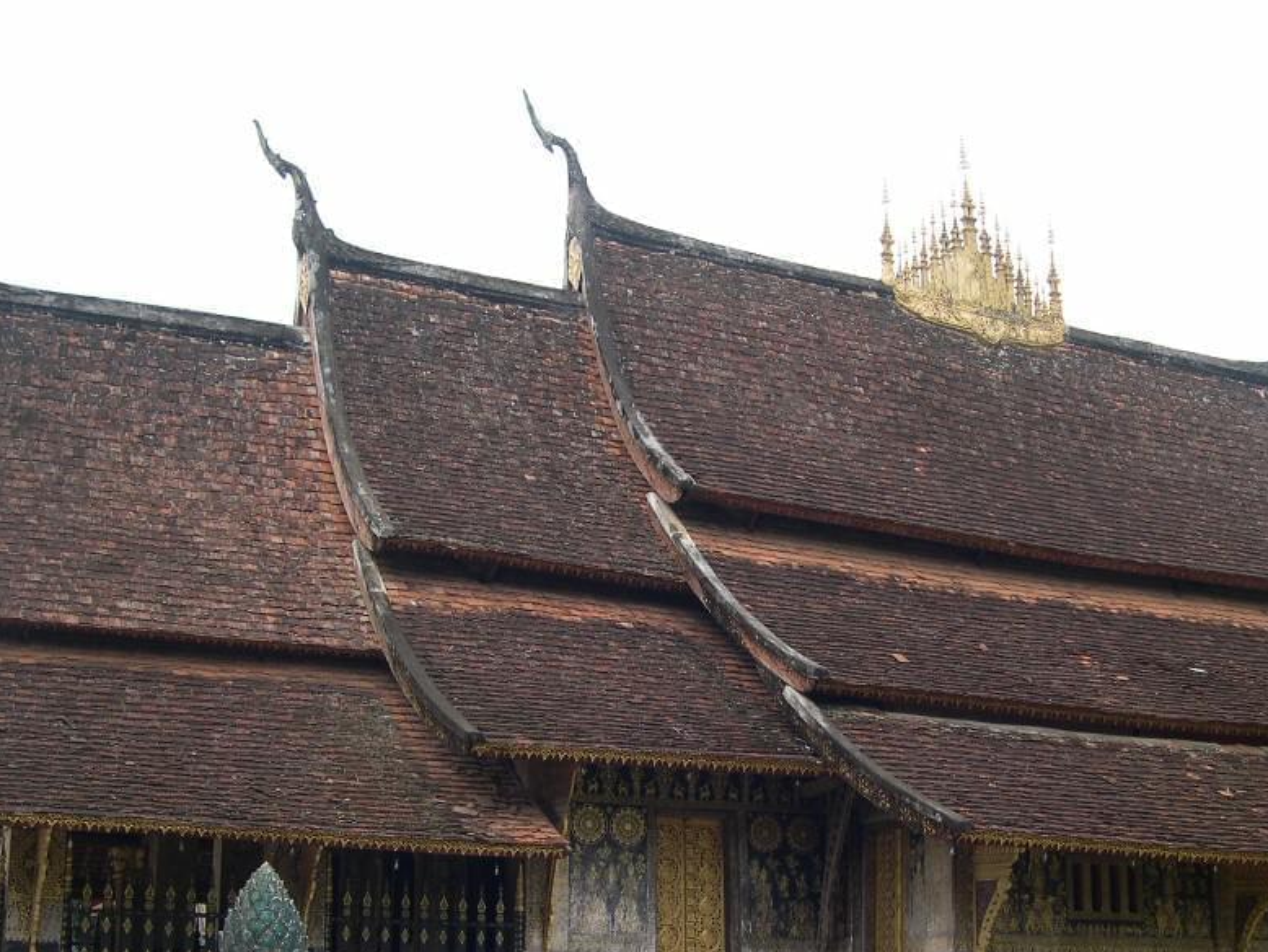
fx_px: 1832
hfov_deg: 38.2
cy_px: 618
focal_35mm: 50
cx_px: 647
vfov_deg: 29.0
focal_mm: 8
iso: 100
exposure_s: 1/445
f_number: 2.8
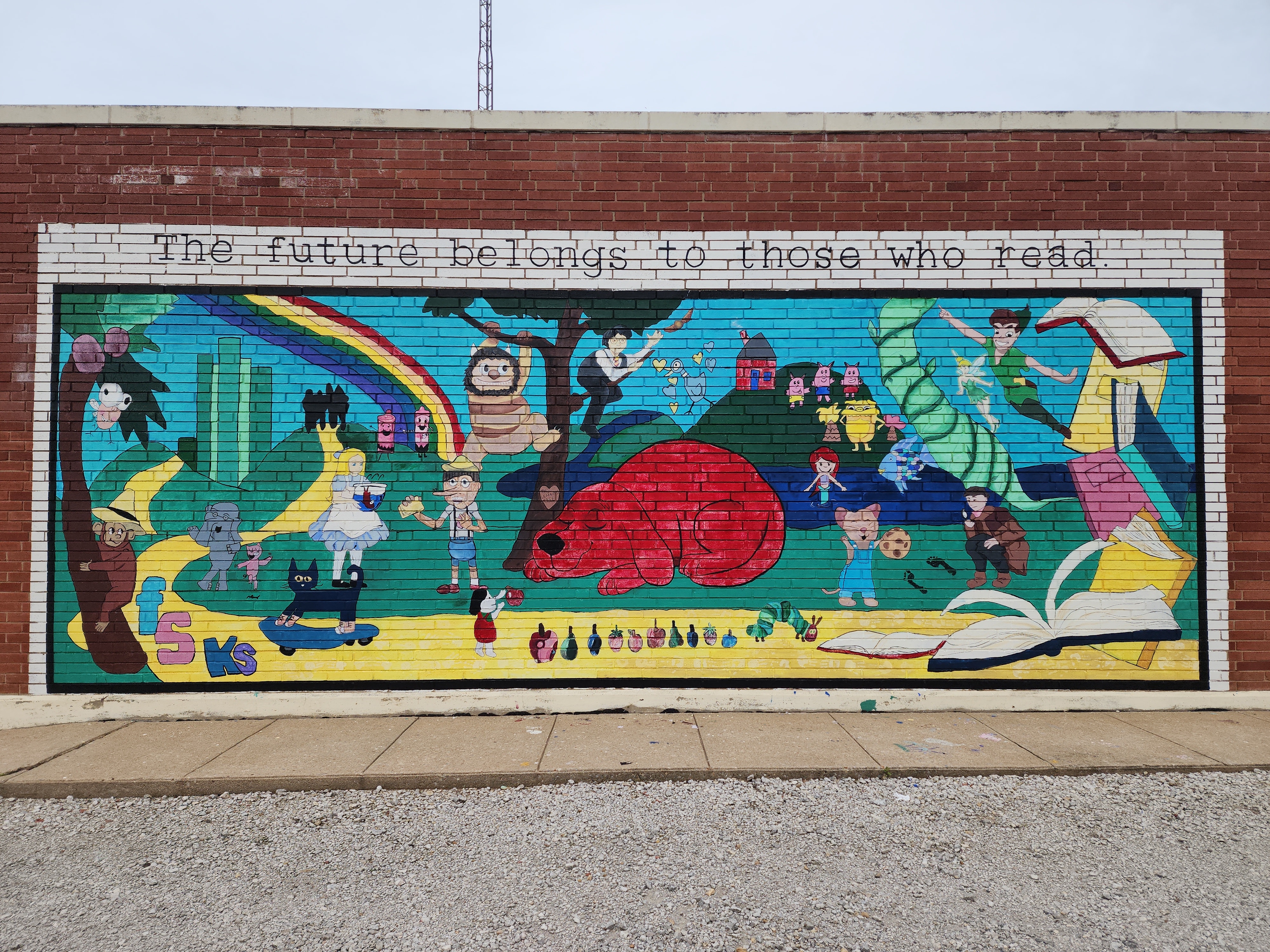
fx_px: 844
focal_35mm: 23
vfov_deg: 58.9
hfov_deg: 73.9
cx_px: 635
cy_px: 476
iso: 12
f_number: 1.8
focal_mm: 6.4
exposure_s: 1/591
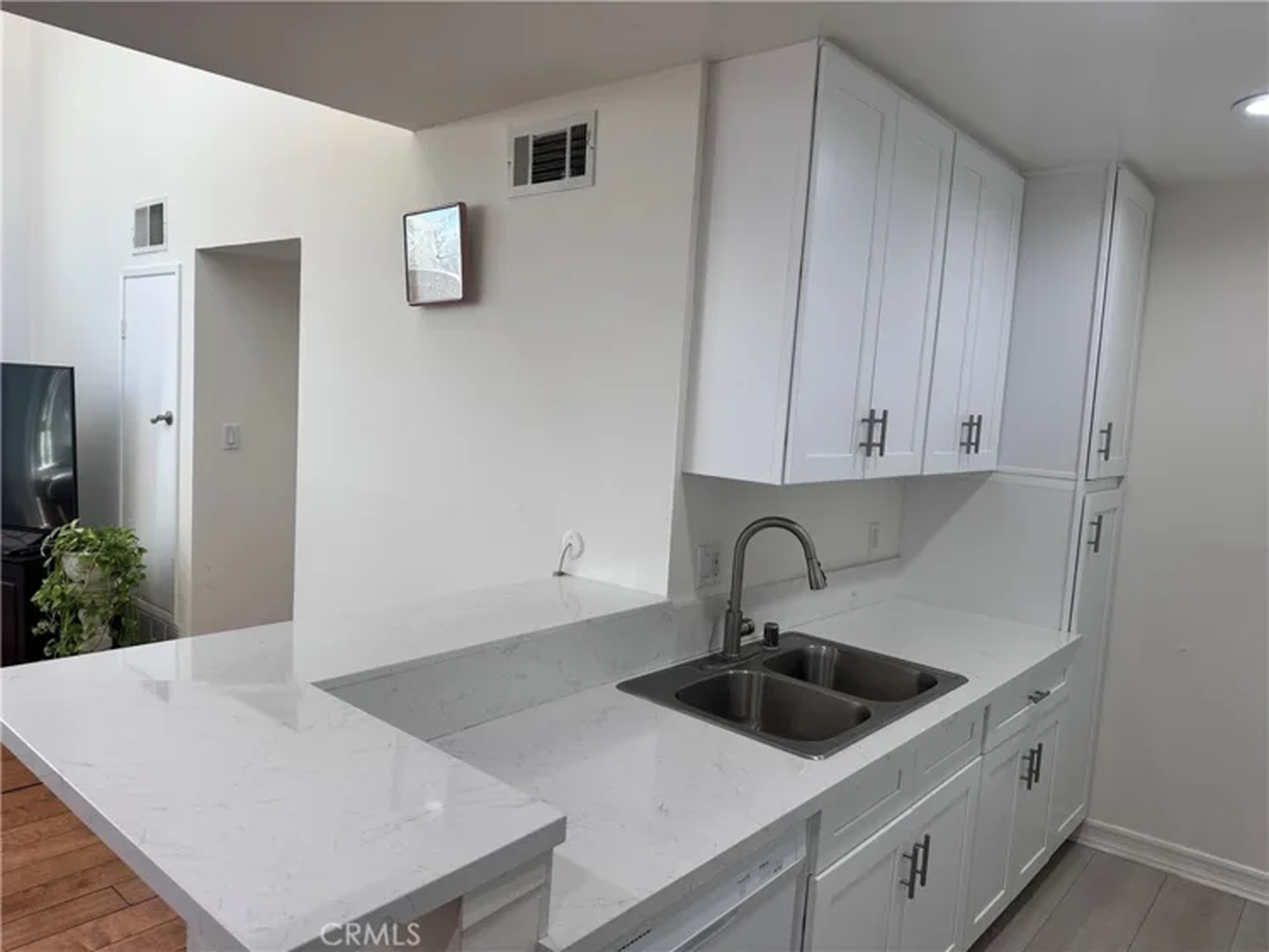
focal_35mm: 24
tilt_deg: -5.0
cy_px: 476
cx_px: 634
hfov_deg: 71.6
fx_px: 880
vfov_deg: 56.8
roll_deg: -3.1
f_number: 1.78
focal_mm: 6.86
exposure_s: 1/120
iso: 64
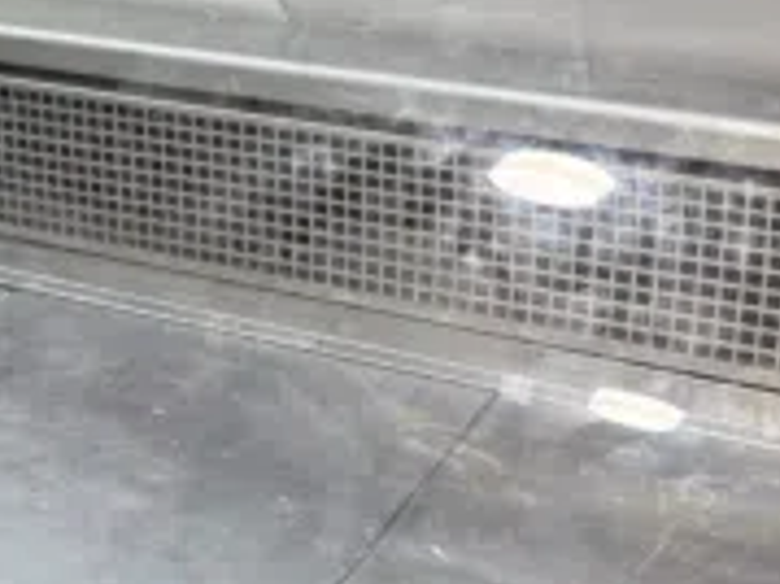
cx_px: -57
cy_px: 179
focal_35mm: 86
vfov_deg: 17.1
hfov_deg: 21.7
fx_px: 1937
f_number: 1.78
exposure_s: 1/230
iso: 100
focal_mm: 6.76
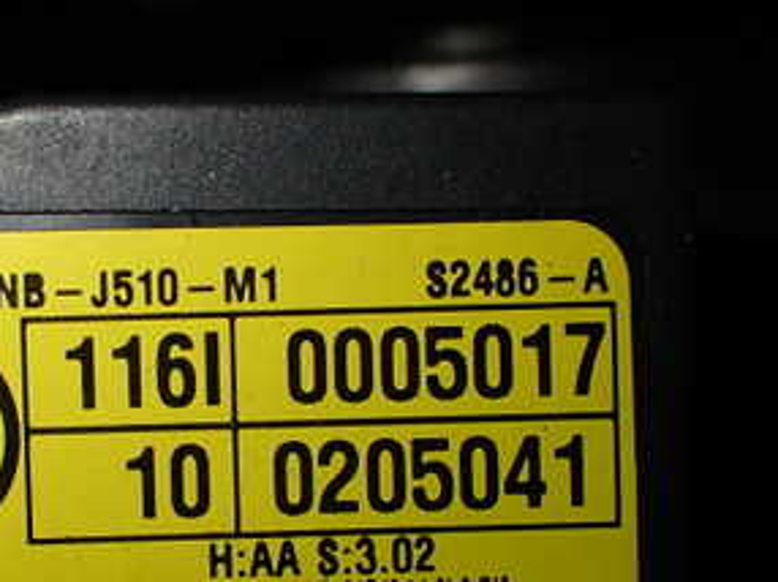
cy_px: 432
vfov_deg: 23.0
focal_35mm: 63
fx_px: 1415
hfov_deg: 30.4
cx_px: 229
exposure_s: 1/200
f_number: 2.3
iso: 100
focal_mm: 5.4
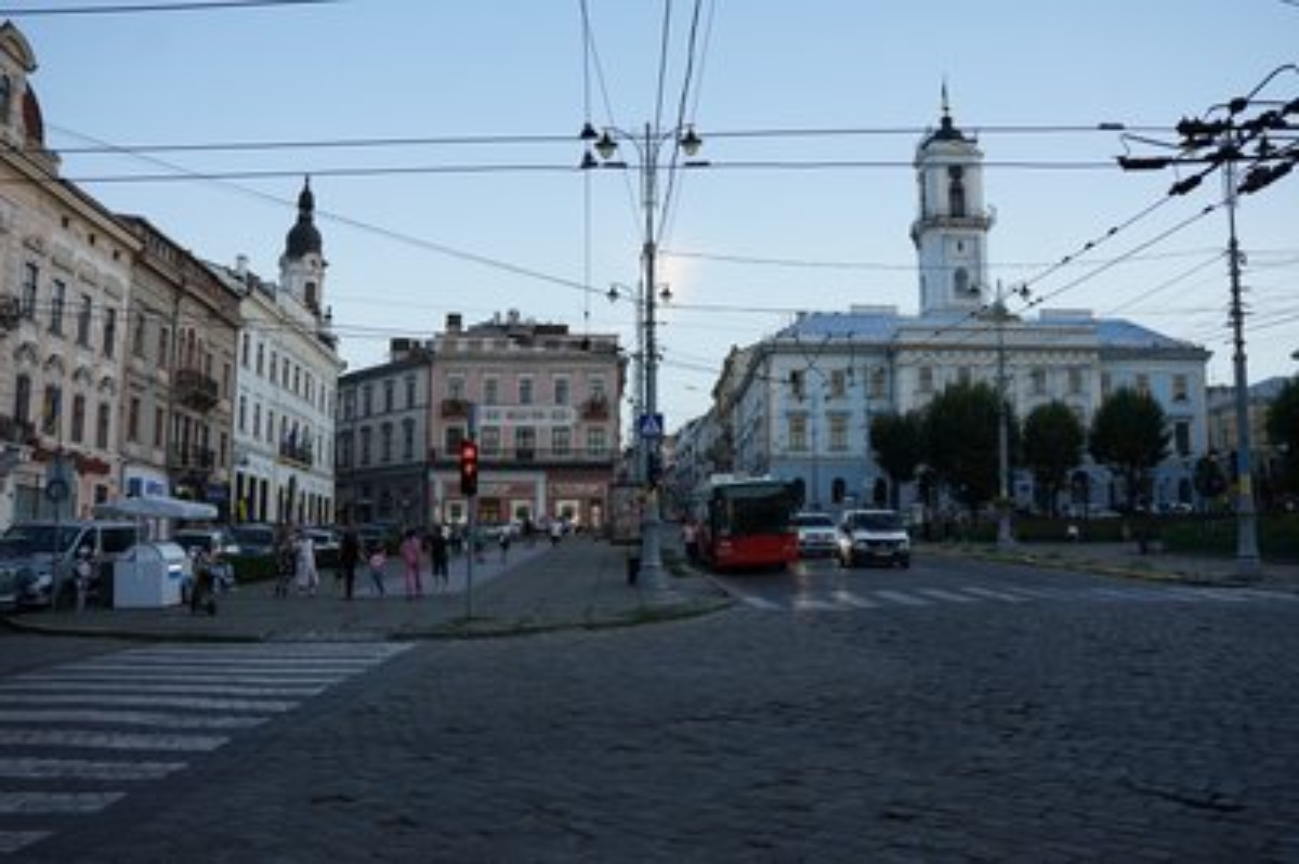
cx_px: 650
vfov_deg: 37.8
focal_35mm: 35
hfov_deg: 54.5
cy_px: 432
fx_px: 1262
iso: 640
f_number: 2.8
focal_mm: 35
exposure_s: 1/800
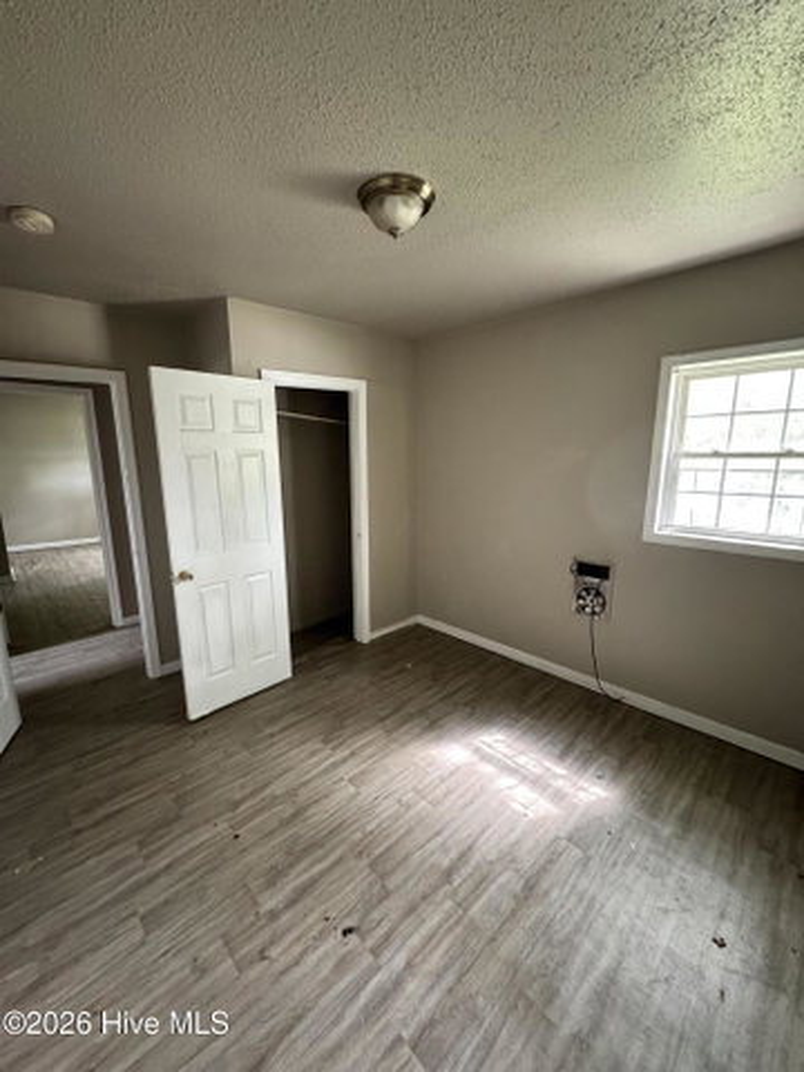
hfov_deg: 85.7
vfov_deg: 102.1
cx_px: 402
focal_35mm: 14
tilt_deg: -11.2
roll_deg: +0.3
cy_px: 536
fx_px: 434
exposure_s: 1/46
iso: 1250
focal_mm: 2.22
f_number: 2.2
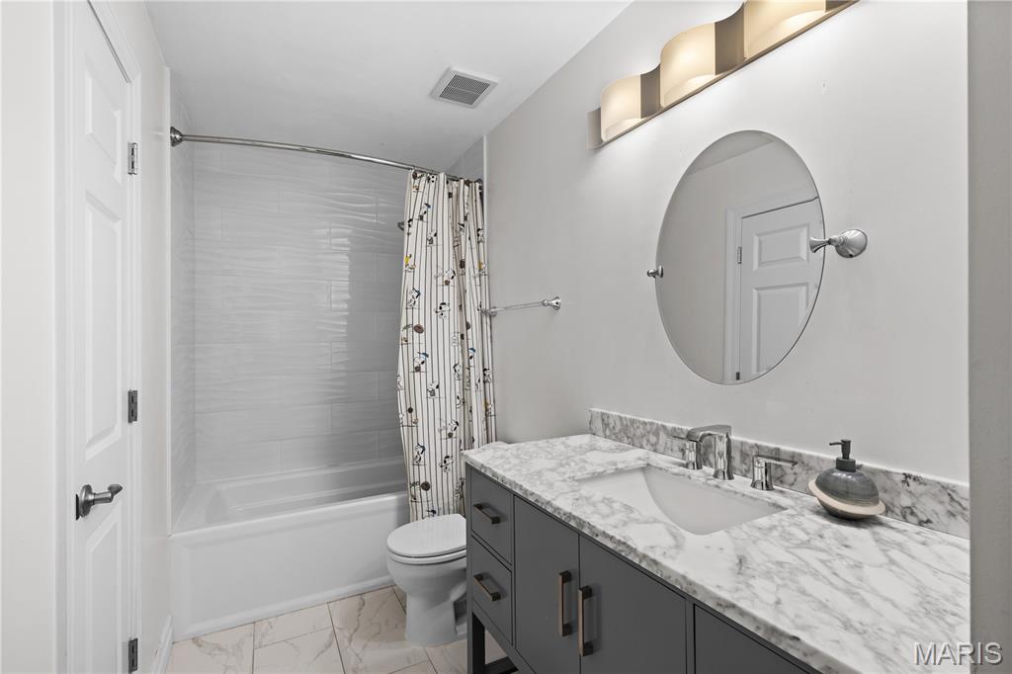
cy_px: 337
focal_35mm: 15
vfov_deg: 77.3
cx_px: 506
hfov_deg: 100.4
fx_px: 422
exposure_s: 1/6
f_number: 7.1
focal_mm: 15
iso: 400
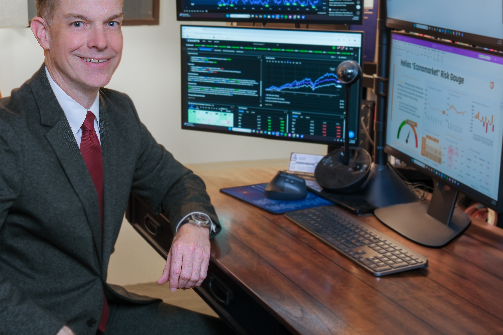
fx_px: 824
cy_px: 147
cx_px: 140
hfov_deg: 33.4
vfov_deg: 23.0
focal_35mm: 59
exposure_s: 1/60
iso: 500
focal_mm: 23
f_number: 2.5
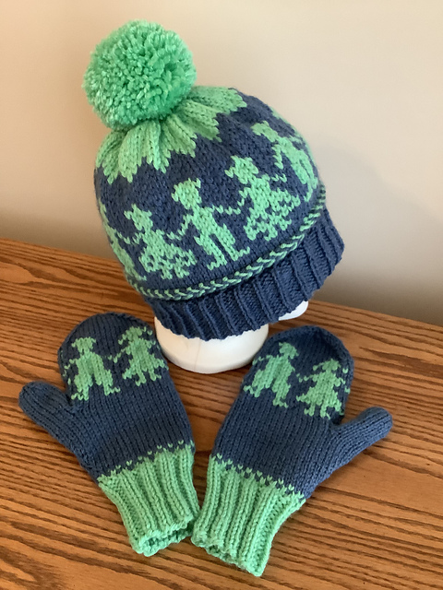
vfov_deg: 58.4
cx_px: 222
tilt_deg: -43.7
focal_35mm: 31
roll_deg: -1.3
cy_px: 295
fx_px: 529
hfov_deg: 45.4
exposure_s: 1/40
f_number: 2.4
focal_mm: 3.3
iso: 400
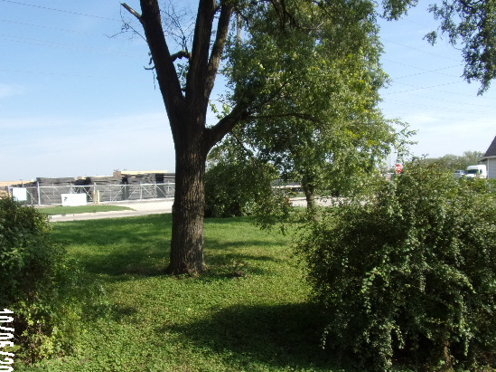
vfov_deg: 49.5
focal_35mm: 28
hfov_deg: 63.4
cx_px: 225
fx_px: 401
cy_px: 215
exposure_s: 1/750
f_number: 3.3
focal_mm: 4.3
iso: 80
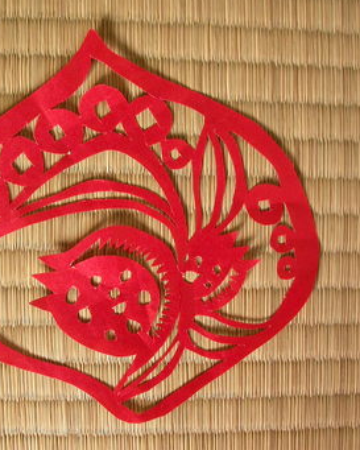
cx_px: 115
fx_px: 666
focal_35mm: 50
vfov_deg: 37.3
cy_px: 224
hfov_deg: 30.0
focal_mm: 7.85
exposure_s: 1/46.9
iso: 100
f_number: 2.6
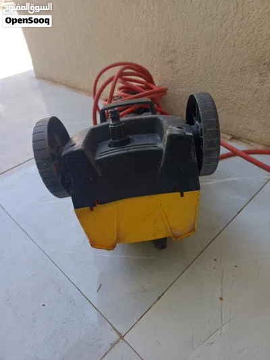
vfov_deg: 69.4
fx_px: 260
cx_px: 135
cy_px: 180
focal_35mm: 25
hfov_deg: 54.9
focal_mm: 4.65
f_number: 1.8
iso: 50
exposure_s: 1/100
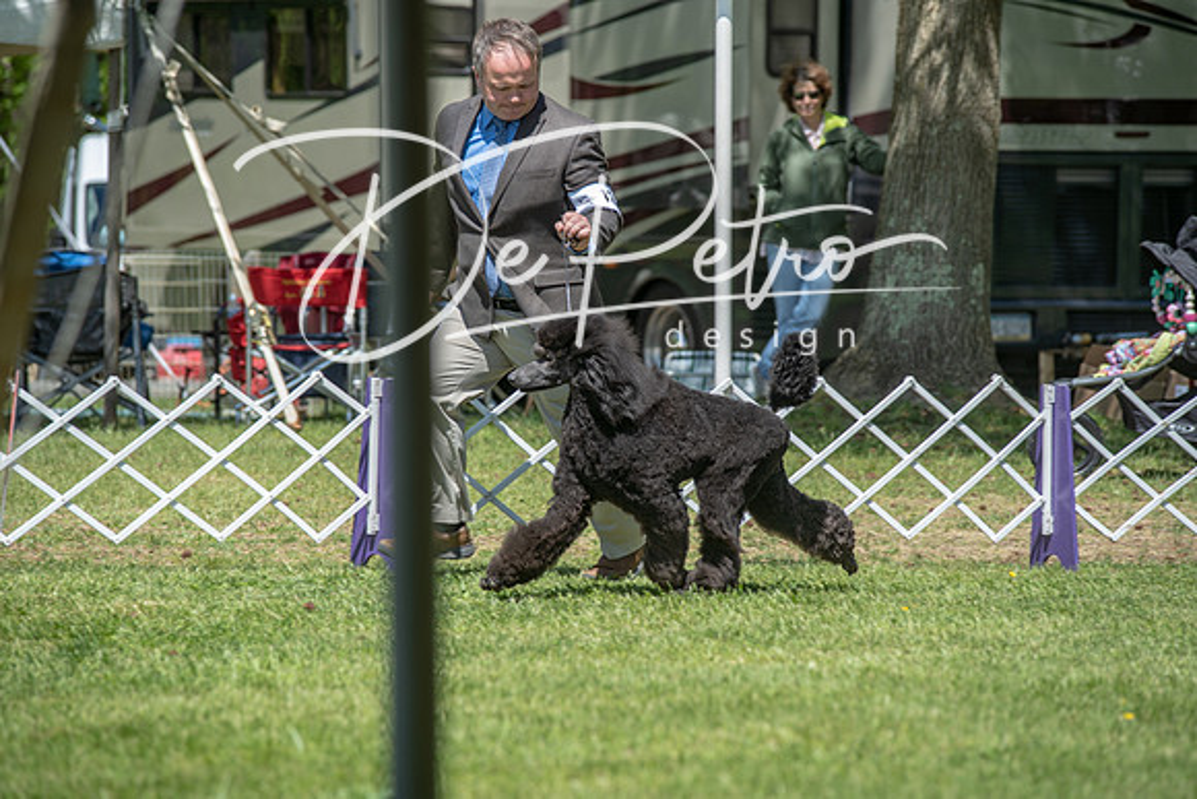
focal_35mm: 180
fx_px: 5986
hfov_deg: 11.4
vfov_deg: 7.6
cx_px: 598
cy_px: 400
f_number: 5
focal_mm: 180
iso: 100
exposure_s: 1/320
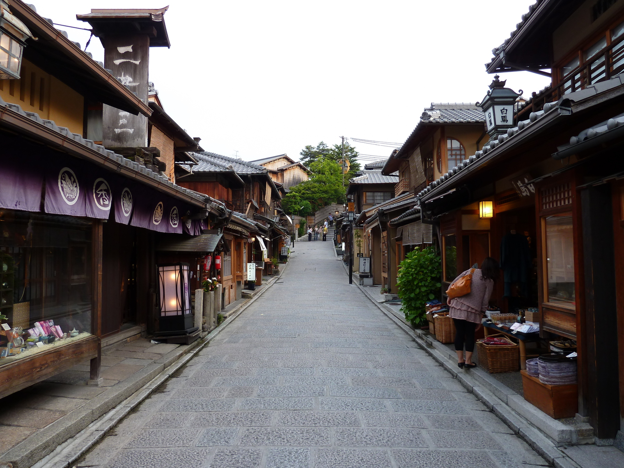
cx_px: 312
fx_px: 451
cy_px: 234
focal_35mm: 25
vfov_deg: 54.9
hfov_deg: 69.4
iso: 80
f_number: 3.3
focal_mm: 4.1
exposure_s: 1/40
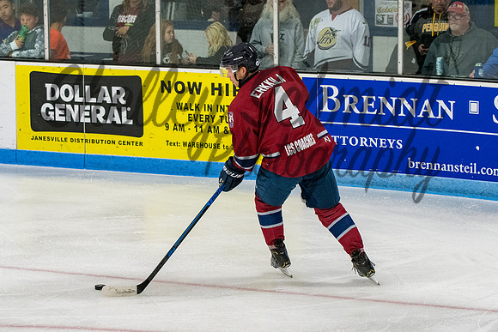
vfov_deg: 8.4
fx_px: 2258
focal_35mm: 163
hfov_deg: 12.6
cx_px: 255
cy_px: 143
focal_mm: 86
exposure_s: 1/800
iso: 2500
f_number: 3.5
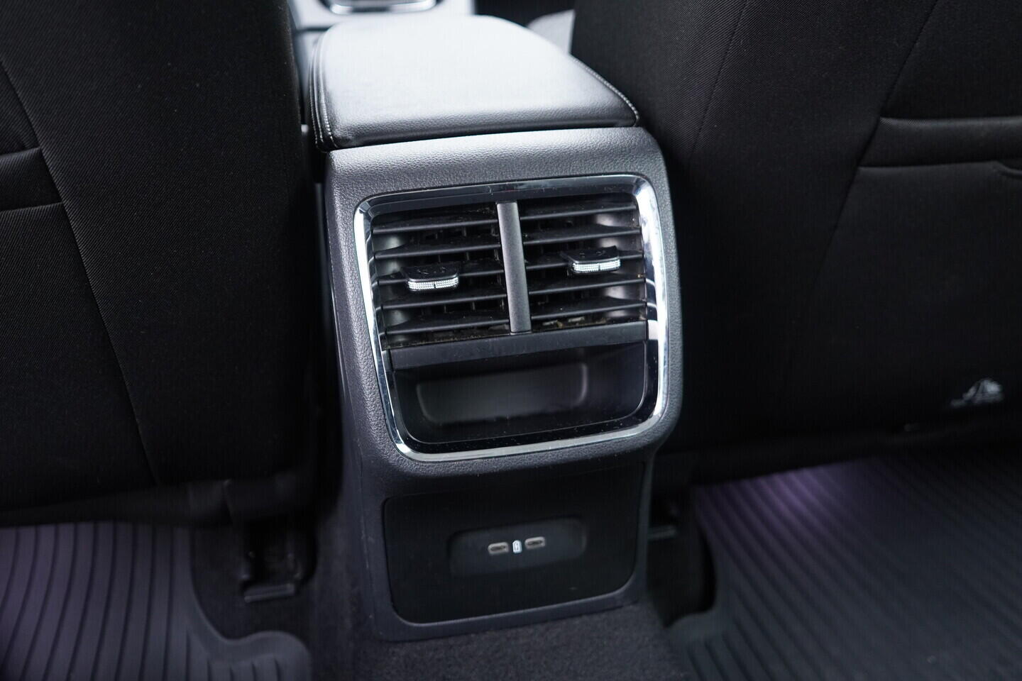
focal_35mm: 36
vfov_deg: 36.9
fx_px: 1022
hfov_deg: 53.1
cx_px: 511
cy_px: 340
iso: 1000
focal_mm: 24
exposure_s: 1/40
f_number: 2.8
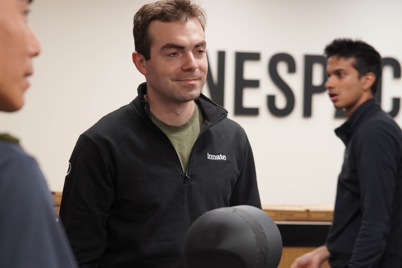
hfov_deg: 18.2
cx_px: 201
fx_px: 1256
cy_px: 134
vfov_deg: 12.2
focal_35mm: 112
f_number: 4
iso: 1250
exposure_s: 1/160
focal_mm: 75
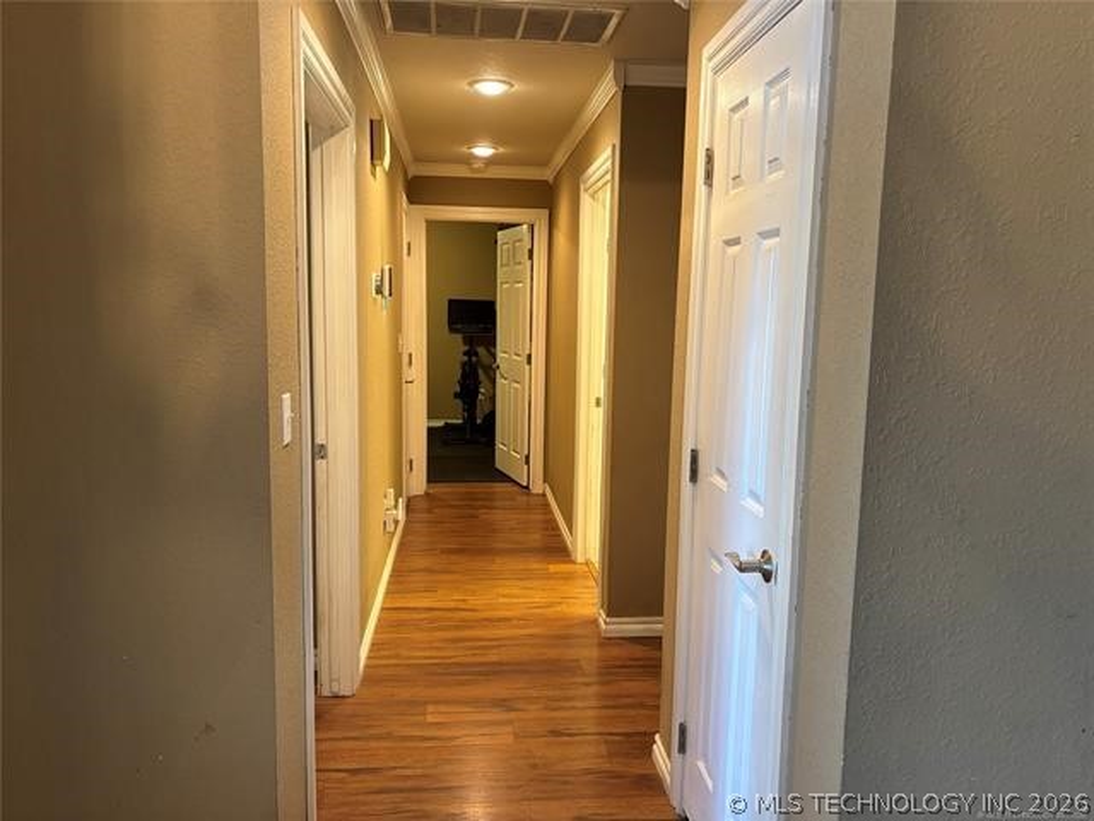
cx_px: 547
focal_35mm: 26
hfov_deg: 67.3
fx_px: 822
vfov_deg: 53.1
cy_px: 410
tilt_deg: -9.1
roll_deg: -1.2
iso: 200
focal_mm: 5.96
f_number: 1.6
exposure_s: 1/60
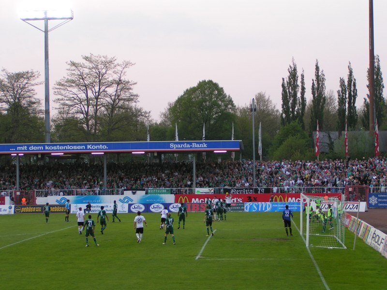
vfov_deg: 19.6
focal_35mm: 75
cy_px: 145
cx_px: 194
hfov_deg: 26.0
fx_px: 838
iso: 50
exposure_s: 1/80
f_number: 3.2
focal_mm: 11.5
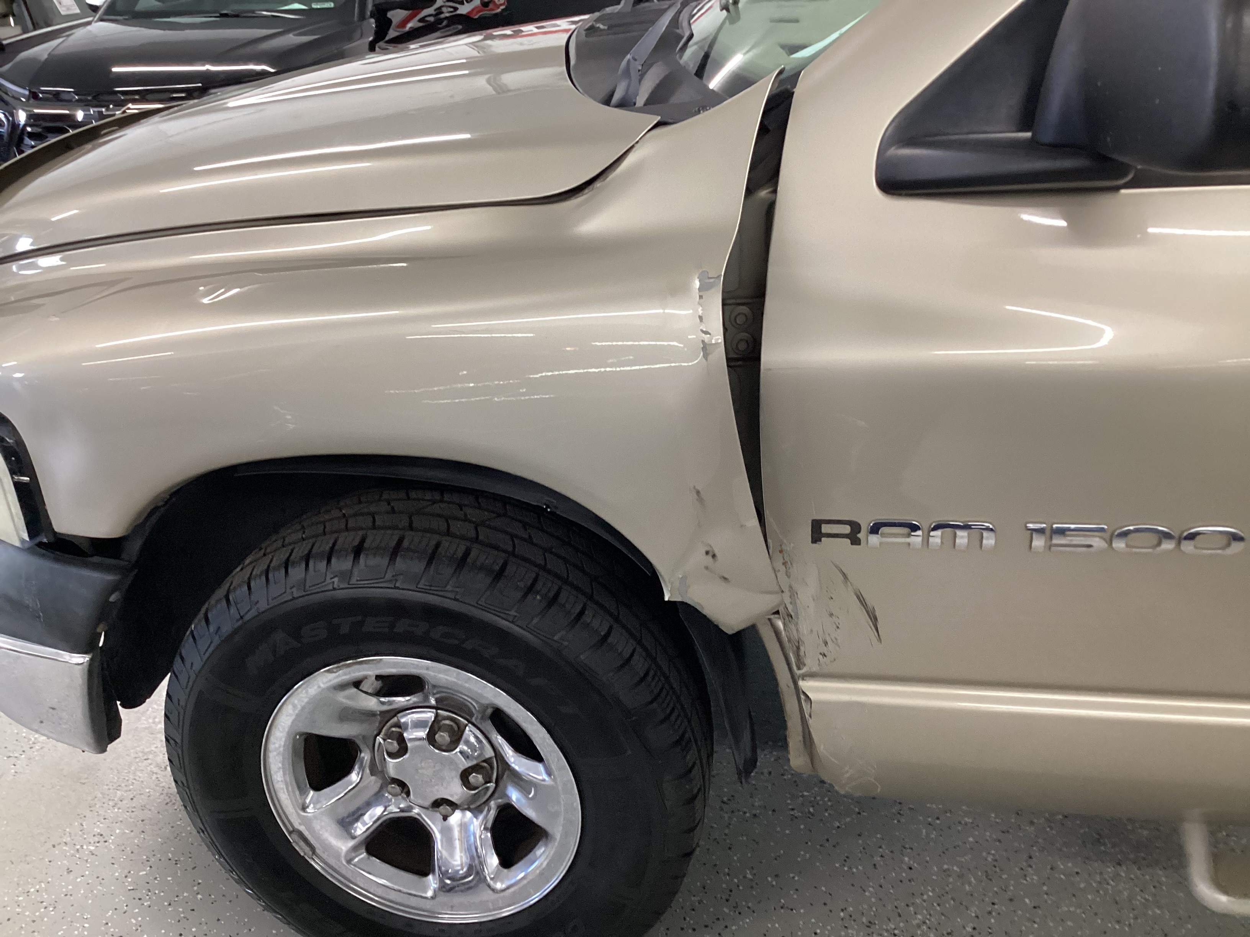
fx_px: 1119
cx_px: 625
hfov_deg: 58.4
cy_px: 468
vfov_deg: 45.4
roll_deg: +2.1
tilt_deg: -26.1
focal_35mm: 31
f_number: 2.4
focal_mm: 3.3
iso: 320
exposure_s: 1/60
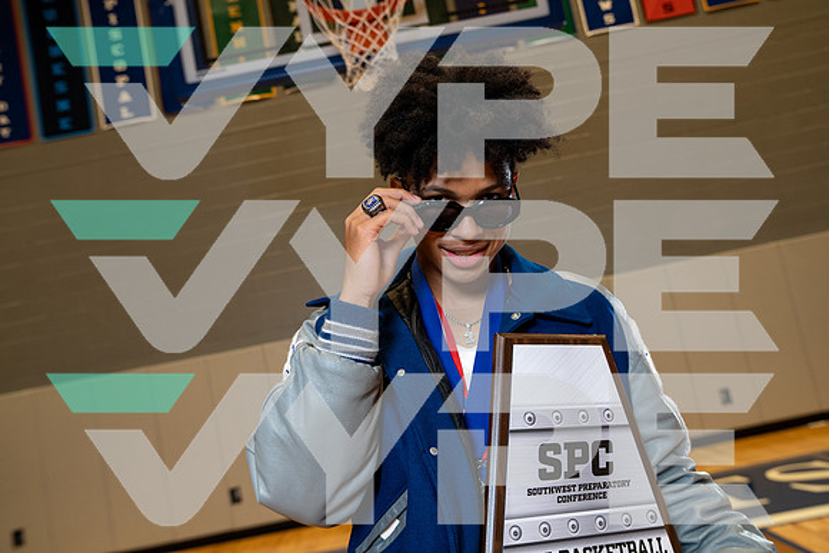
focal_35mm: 30
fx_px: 691
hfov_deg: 61.9
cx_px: 414
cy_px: 276
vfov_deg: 43.6
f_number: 4
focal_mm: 30
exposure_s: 1/125
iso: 400
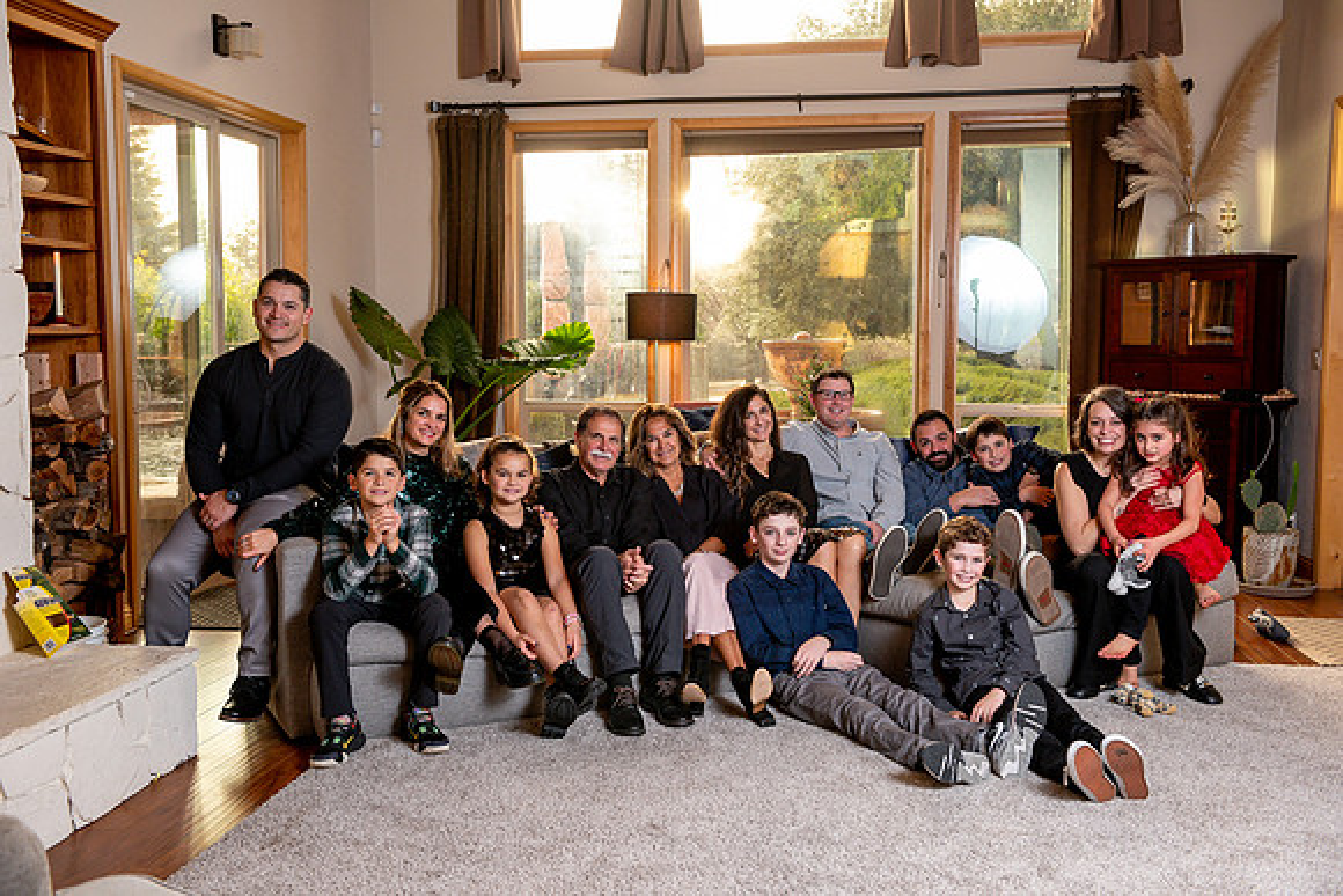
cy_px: 448
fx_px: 1418
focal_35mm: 38
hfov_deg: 50.7
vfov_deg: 35.1
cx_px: 672
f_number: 5
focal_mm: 38
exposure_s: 1/200
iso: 500
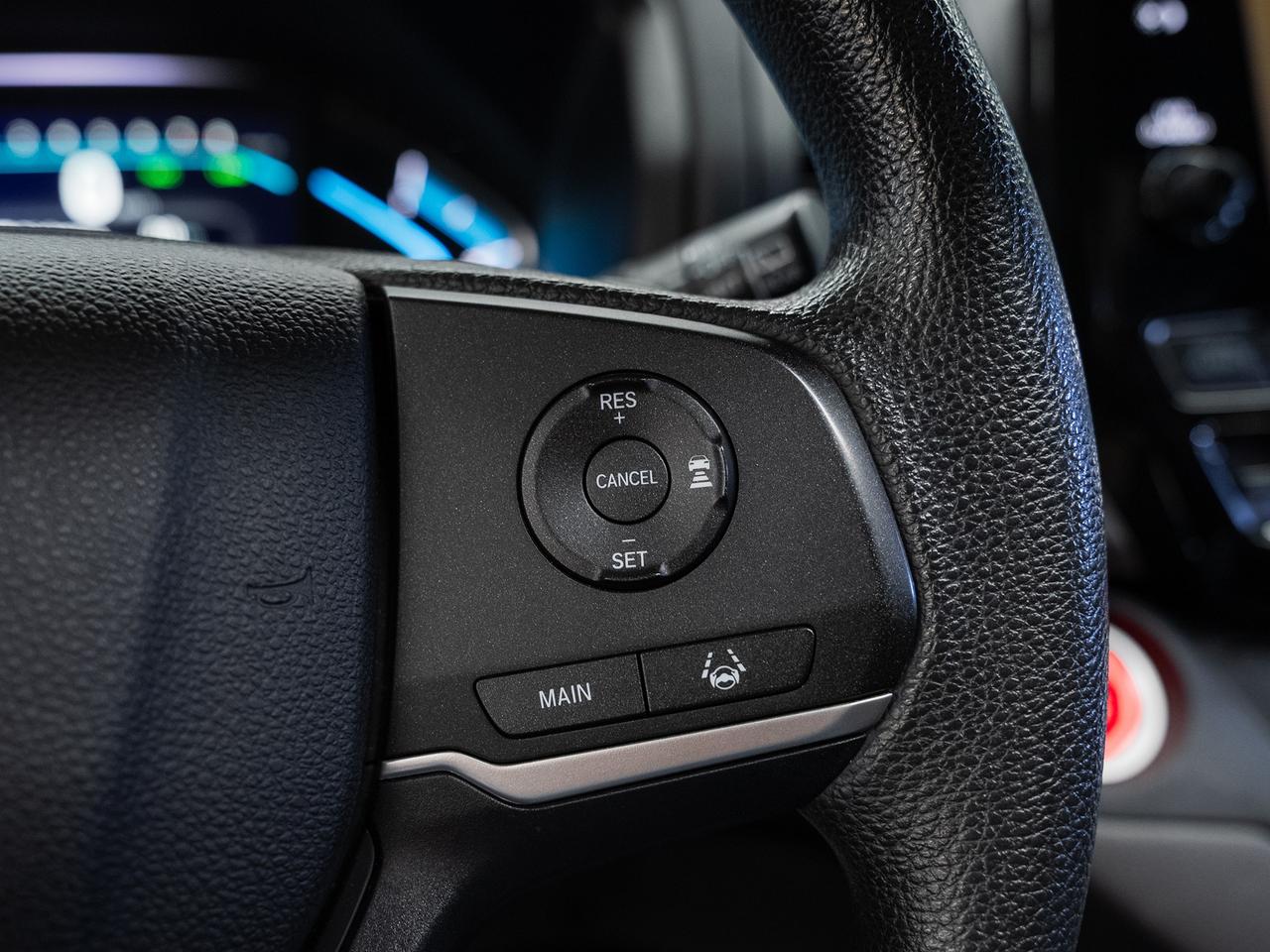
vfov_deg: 39.6
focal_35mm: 36
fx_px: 1321
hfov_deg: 51.3
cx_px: 635
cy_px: 476
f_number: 4.5
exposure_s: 1/40
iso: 1000
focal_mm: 33.3
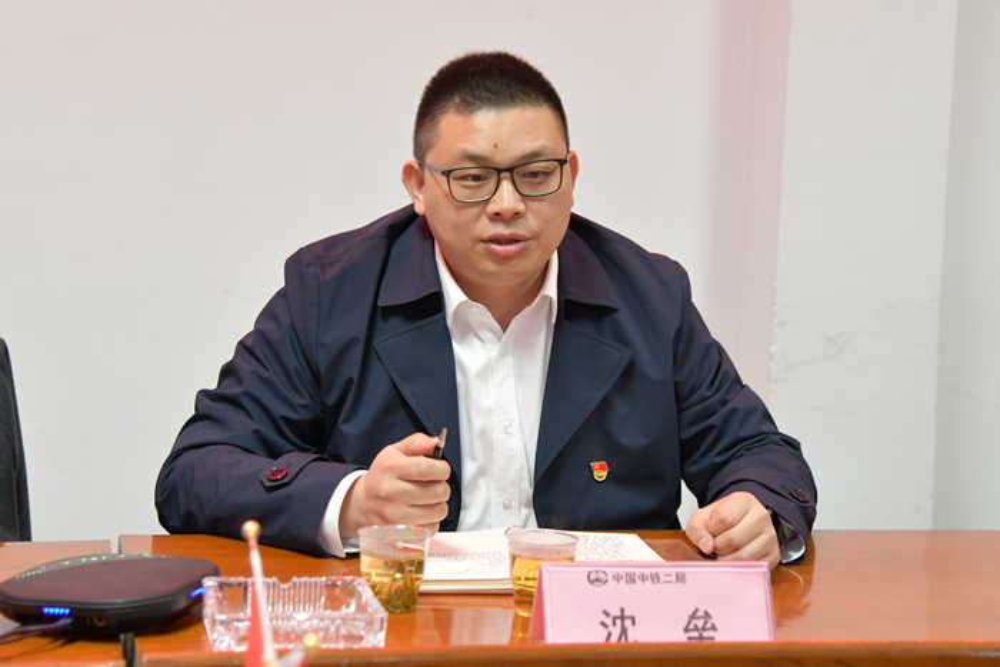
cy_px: 334
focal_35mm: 62
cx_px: 500
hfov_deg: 32.4
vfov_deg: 21.9
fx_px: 1722
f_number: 4
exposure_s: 1/50
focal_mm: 62
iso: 2500
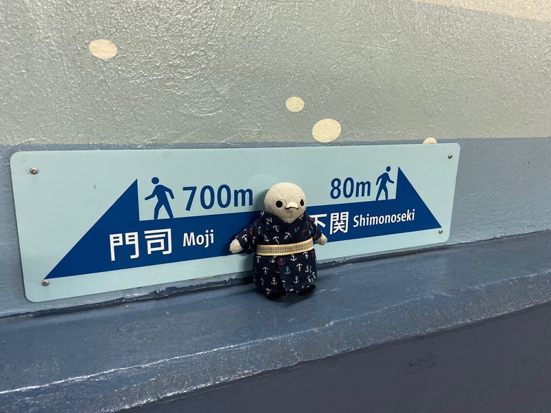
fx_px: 414
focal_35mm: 26
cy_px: 206
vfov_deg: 53.1
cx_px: 276
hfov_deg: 67.3
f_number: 1.8
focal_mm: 4.25
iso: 640
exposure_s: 1/30
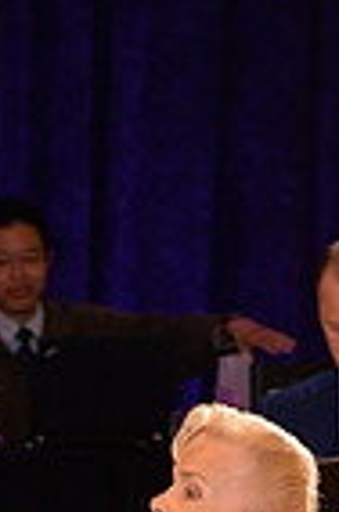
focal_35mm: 489
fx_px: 6941
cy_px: 963
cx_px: 38
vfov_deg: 4.2
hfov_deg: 2.8
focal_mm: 120
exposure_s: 1/250
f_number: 5
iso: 1600
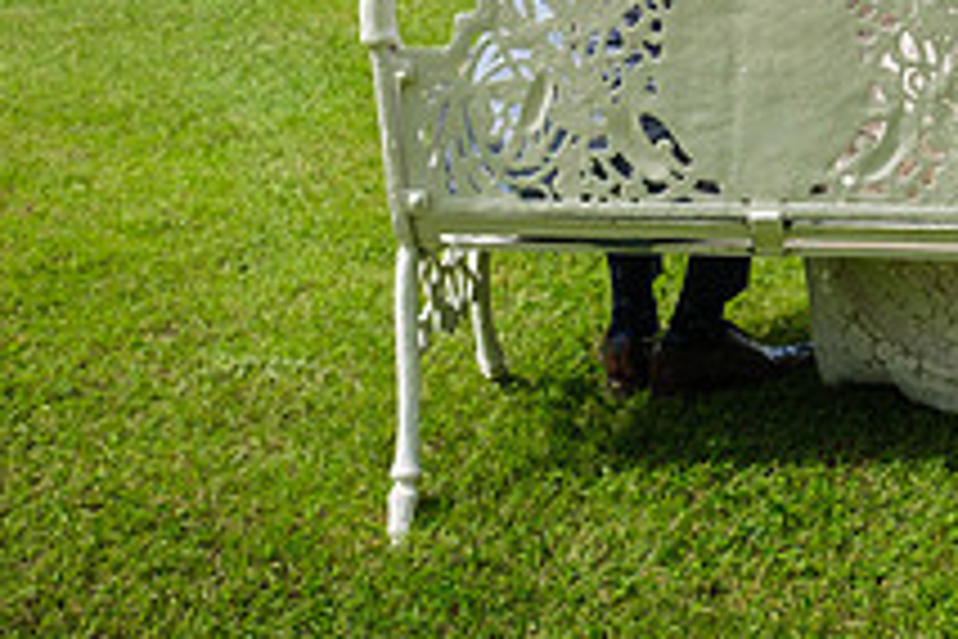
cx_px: 864
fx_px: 1756
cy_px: -160
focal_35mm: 66
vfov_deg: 19.3
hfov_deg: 29.3
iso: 200
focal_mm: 16
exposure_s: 1/1000
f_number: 3.6
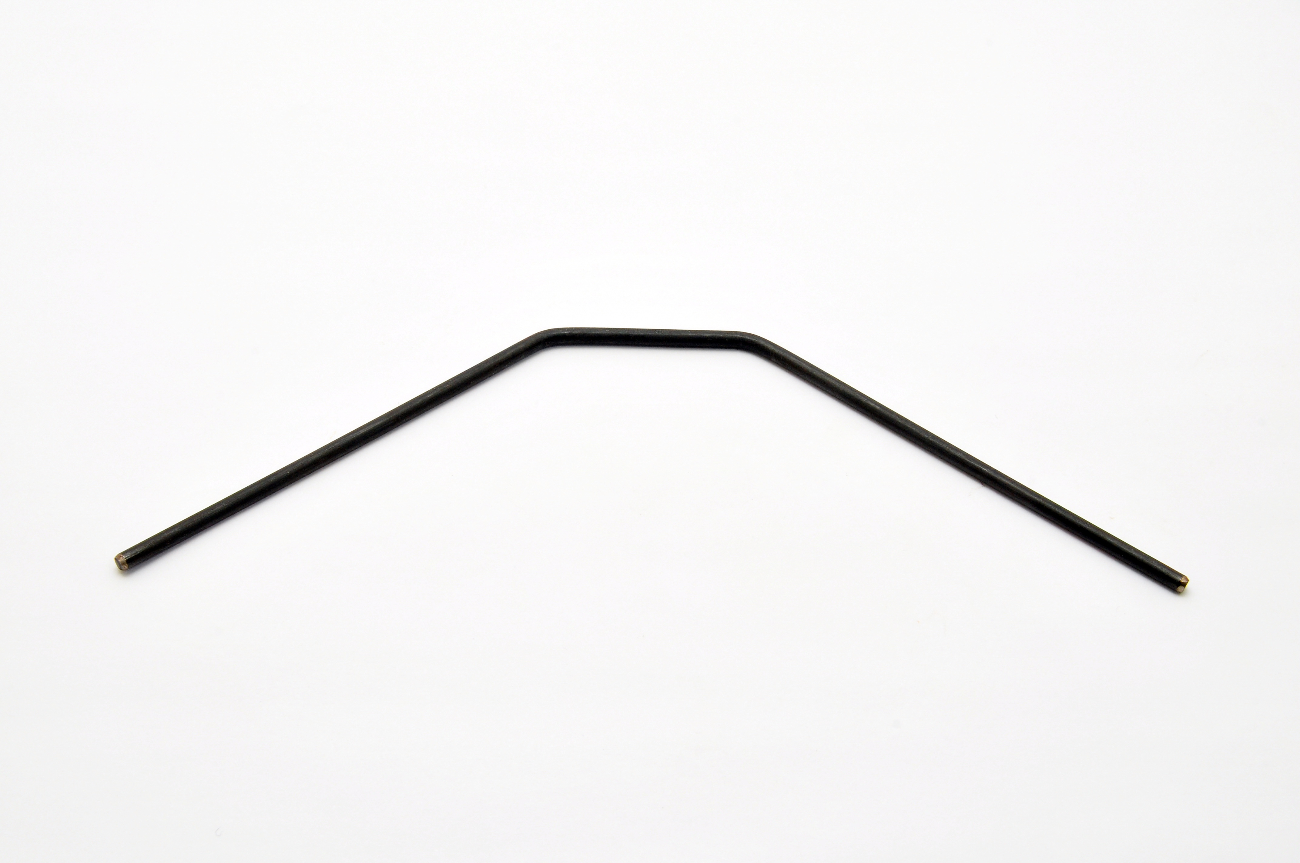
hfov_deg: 26.0
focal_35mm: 78
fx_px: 2813
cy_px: 432
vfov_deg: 17.4
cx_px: 650
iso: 400
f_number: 20
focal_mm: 52
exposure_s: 1/60
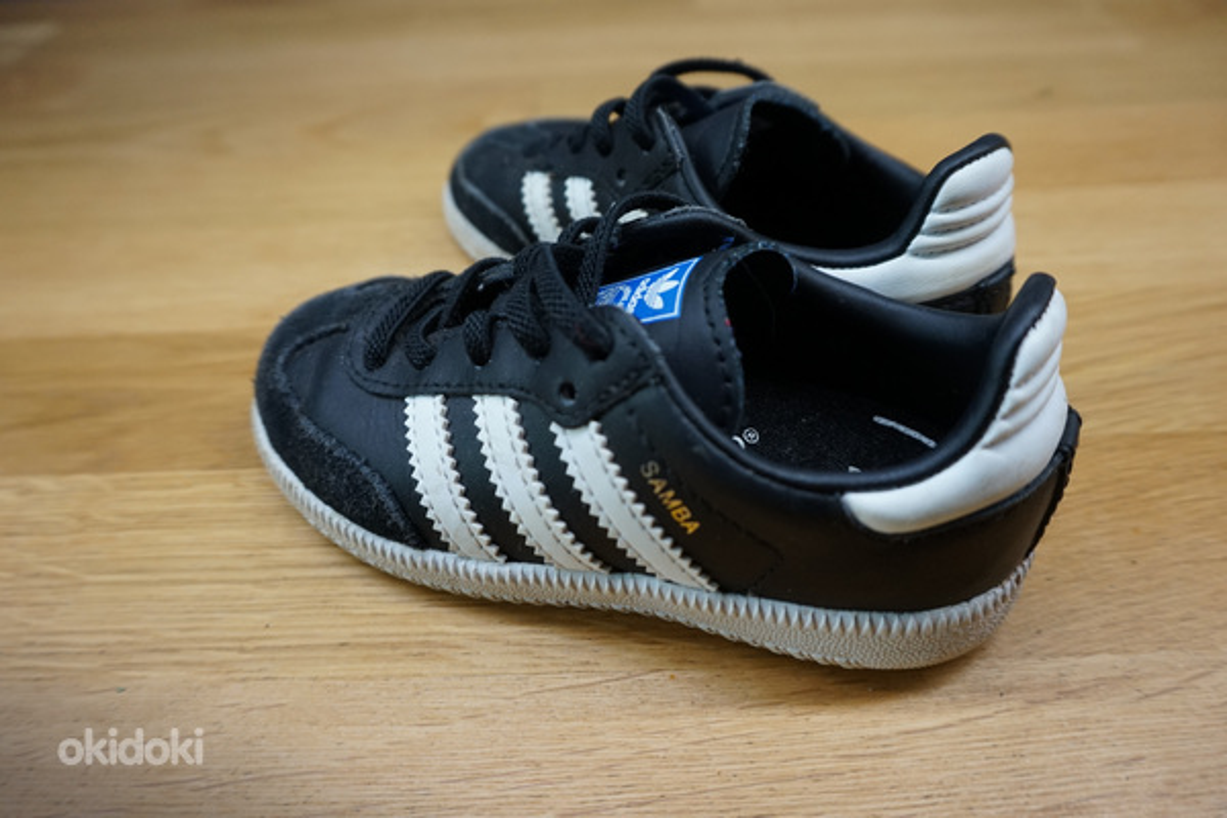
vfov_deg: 50.4
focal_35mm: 26
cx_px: 614
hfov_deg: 70.4
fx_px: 869
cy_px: 409
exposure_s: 1/160
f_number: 4
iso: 800
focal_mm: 17
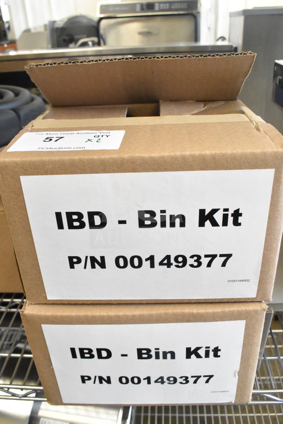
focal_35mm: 30
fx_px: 354
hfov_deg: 43.6
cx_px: 142
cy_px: 212
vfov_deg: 61.9
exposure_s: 1/250
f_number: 8
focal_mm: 20
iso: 6400
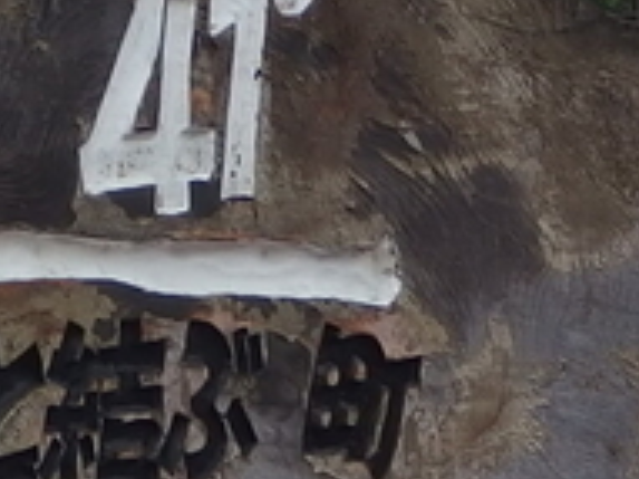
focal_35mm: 264
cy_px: 499
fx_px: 4870
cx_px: 696
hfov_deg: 7.5
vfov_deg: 5.6
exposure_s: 1/400
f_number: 3.2
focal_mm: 7.5
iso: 100
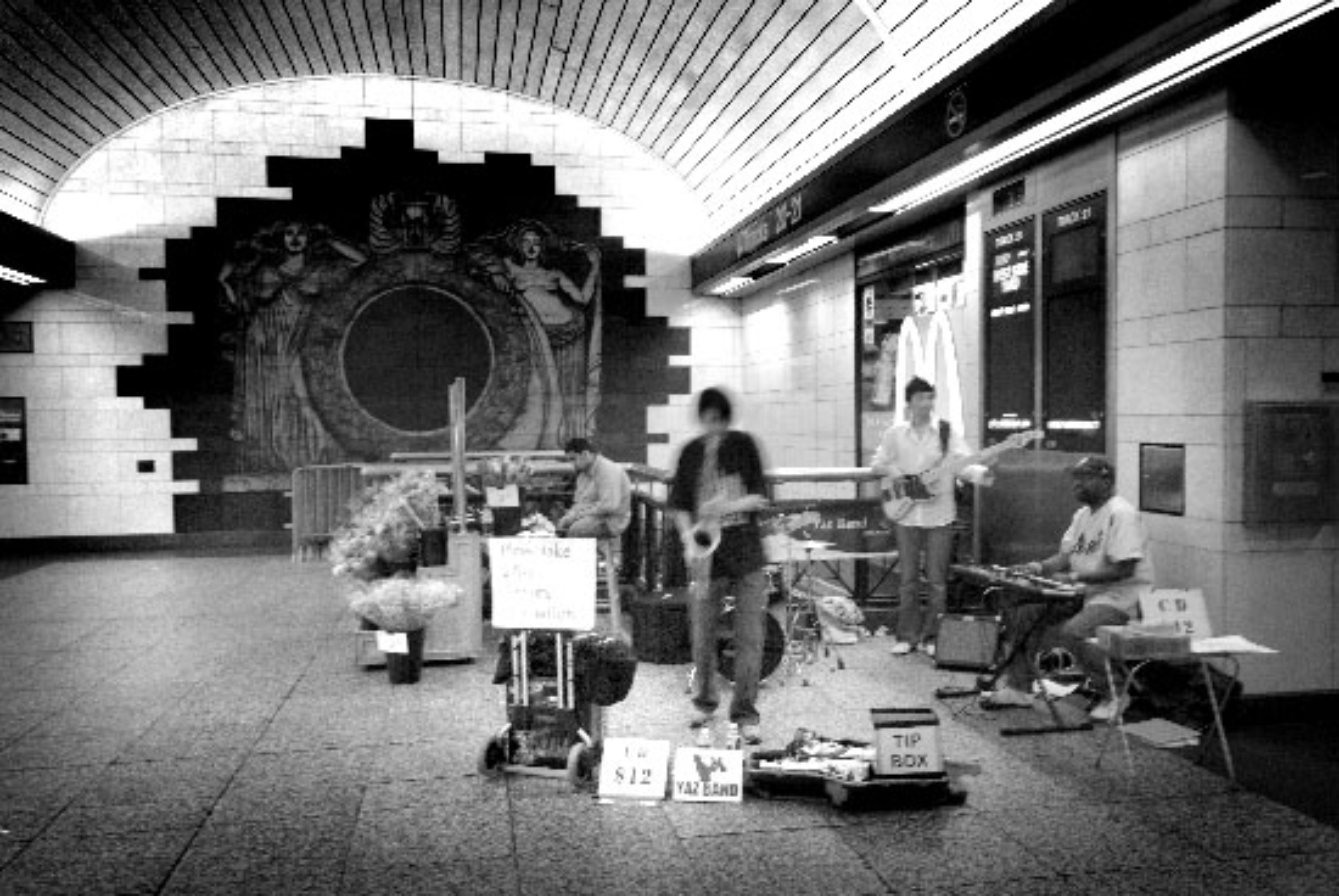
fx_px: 1117
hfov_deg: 61.9
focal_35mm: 30
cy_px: 448
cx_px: 670
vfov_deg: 43.7
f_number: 5.6
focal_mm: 20
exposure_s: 1/4
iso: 1250
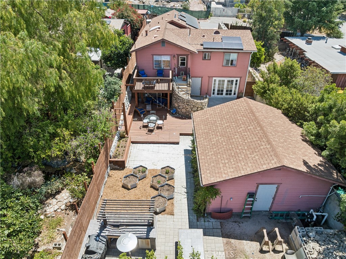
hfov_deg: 71.6
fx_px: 240
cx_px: 173
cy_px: 130
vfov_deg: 56.7
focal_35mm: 24
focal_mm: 12.3
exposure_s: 1/100
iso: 170
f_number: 2.8
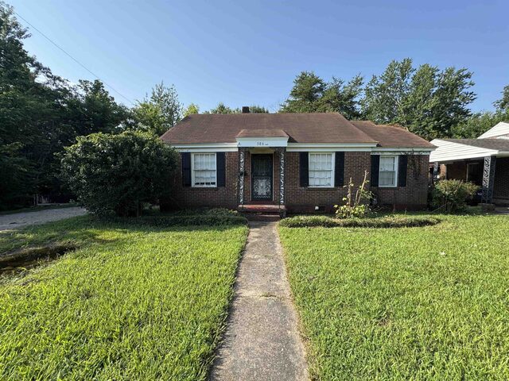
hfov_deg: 102.1
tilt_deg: -3.8
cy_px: 190
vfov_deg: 85.7
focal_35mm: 14
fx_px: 206
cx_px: 254
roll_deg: -0.1
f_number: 2.2
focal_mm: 2.22
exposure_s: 1/569
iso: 40
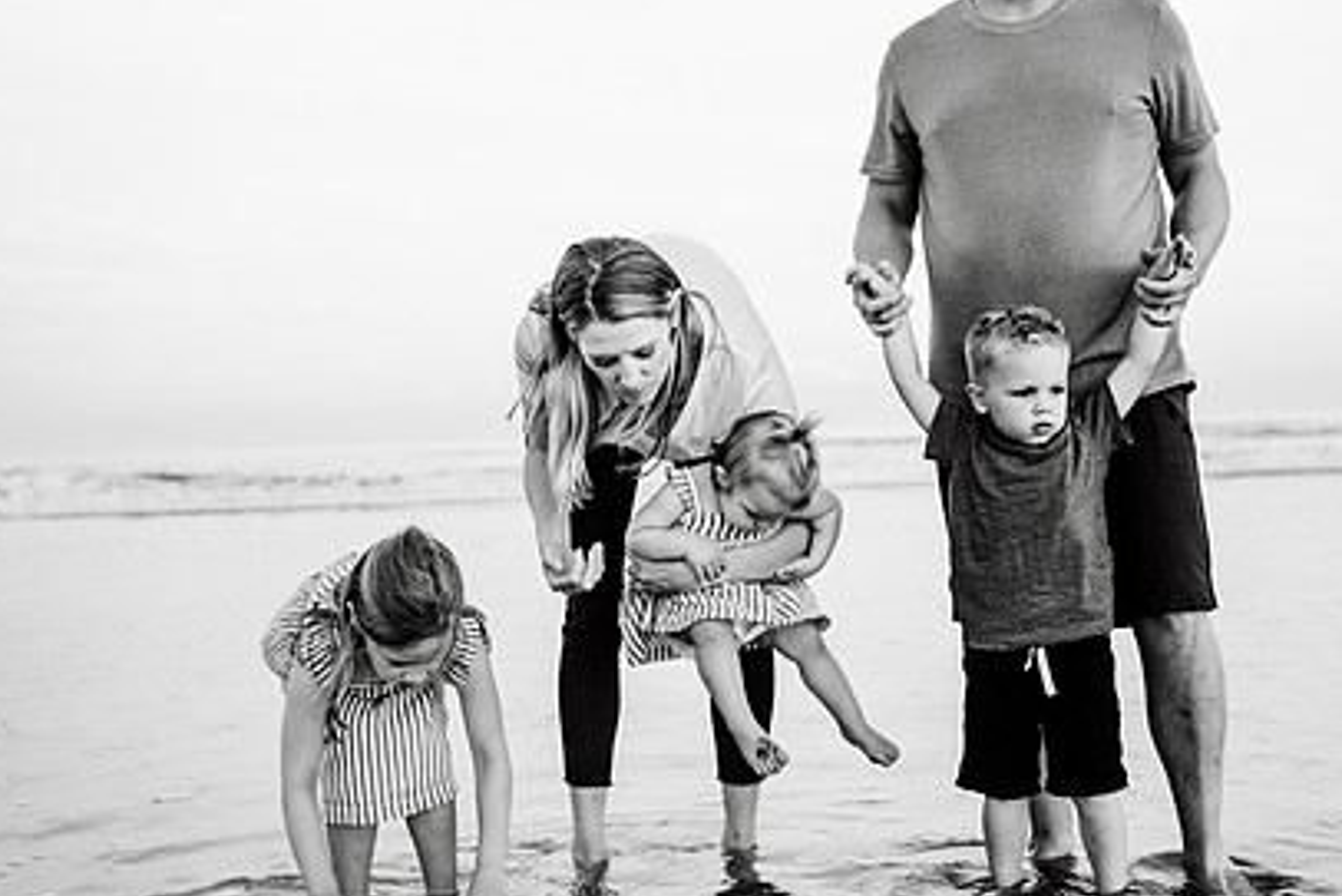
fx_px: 1864
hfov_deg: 39.6
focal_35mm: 50
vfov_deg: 27.0
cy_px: 385
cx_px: 674
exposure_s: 1/500
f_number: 2.8
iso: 250
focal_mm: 35
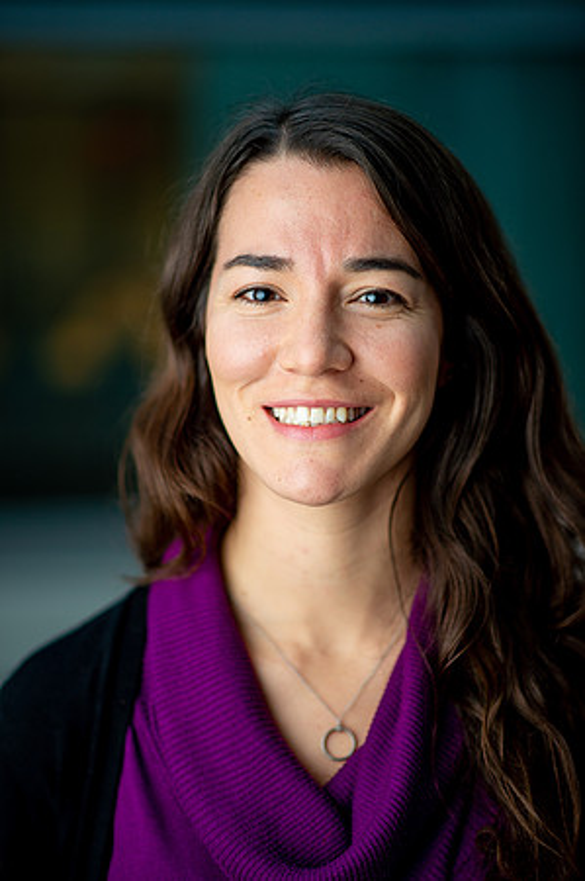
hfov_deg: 16.0
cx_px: 292
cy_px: 440
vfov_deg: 23.9
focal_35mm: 85
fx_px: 2077
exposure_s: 1/100
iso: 160
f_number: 1.8
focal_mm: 85
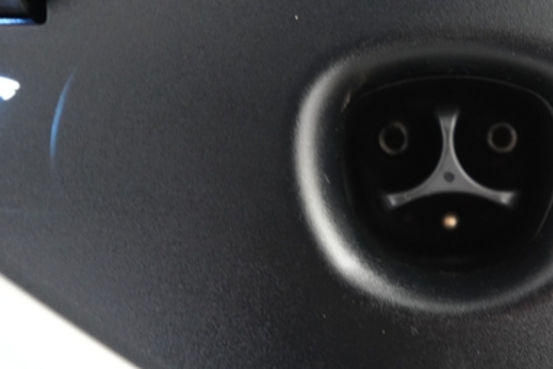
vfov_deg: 28.6
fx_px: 722
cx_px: 453
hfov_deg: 40.0
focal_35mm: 47
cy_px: 174
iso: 4000
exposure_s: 1/60
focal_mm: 28
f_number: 2.8
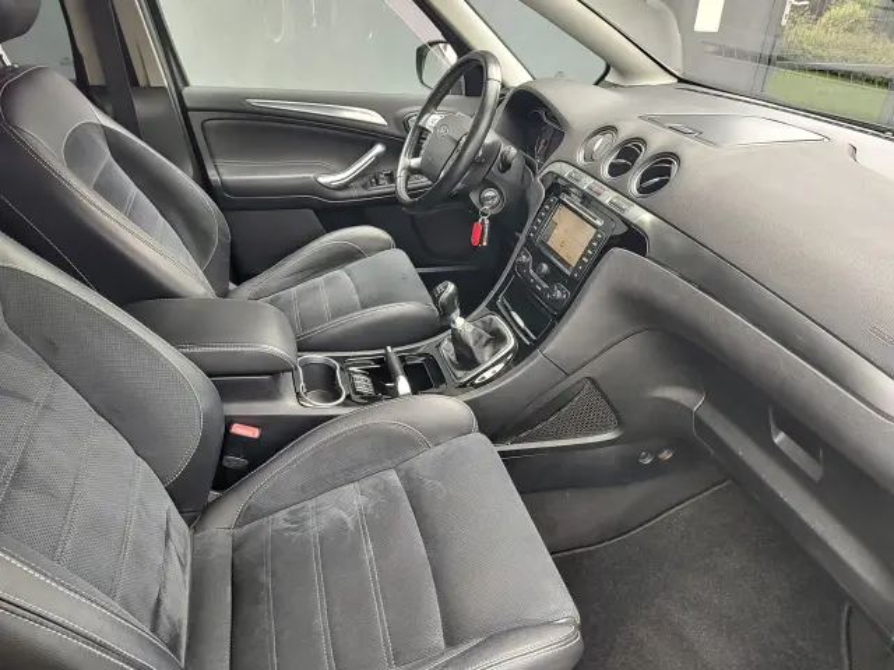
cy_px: 335
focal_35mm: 23
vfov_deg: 58.9
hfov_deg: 73.9
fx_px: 594
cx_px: 447
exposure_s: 1/100
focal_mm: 5.56
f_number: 1.8
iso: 135
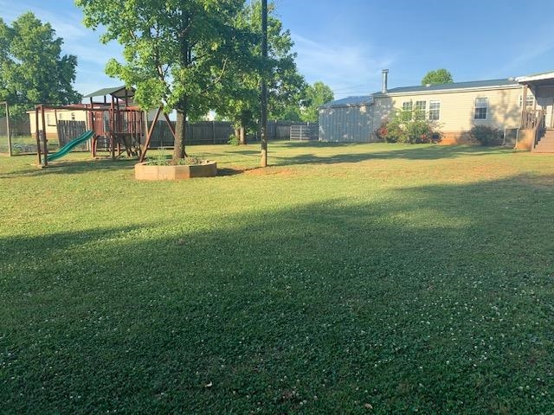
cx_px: 277
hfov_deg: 67.3
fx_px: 416
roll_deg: -1.6
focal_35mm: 26
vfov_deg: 53.1
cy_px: 208
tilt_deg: -7.7
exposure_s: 1/664
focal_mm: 4.25
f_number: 1.8
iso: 25
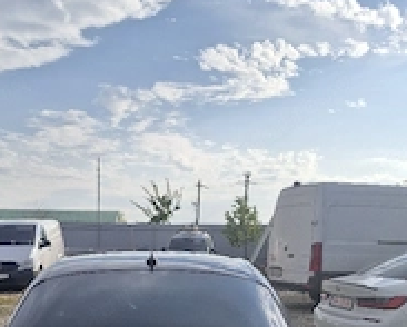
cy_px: 329
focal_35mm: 49
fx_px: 591
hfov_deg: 37.9
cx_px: 171
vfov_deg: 28.9
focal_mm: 5.54
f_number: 1.8
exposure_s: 1/3333
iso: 50
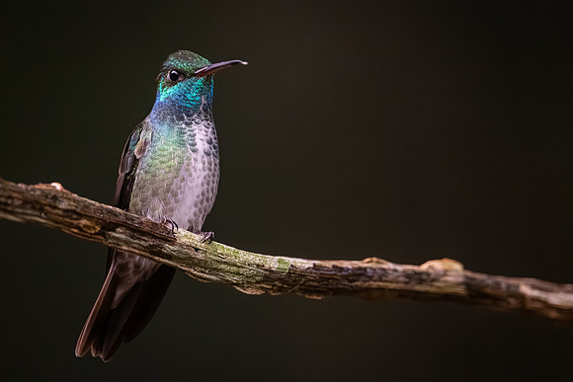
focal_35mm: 769
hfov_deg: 2.7
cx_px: 331
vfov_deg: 1.8
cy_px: 175
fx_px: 12245
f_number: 6.3
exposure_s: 1/1000
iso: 6400
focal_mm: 560
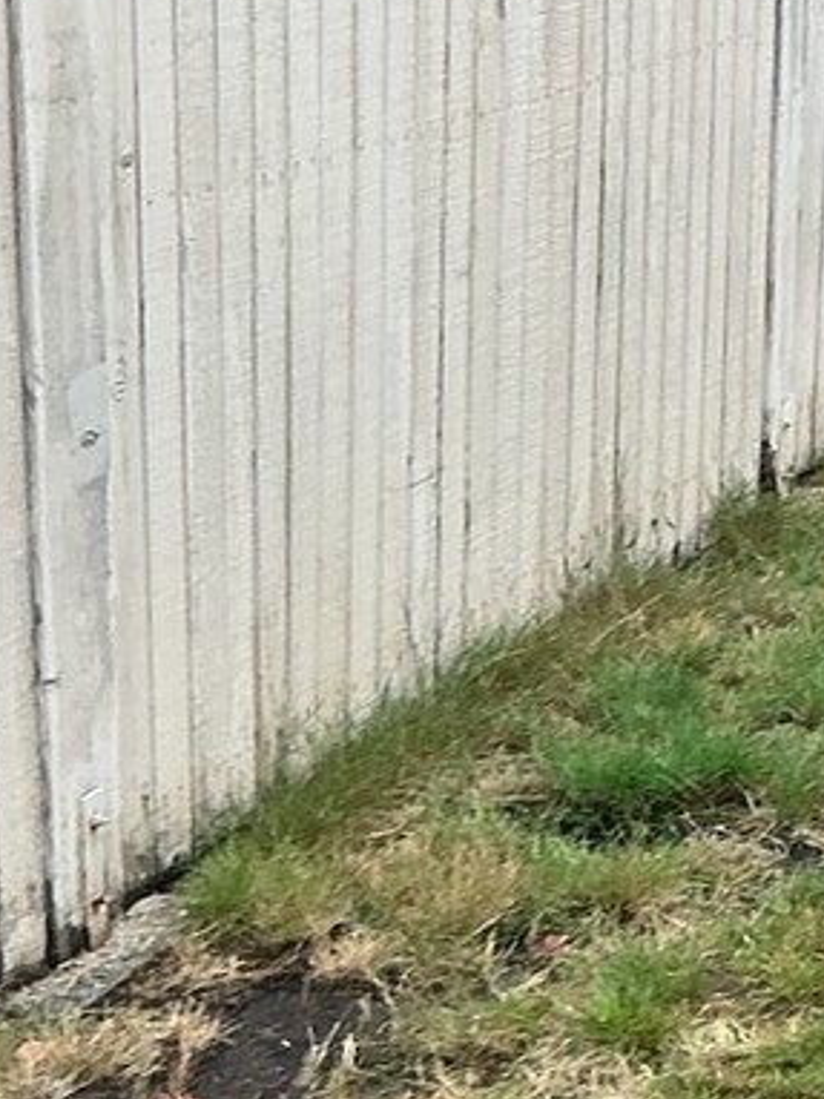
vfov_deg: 18.0
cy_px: 370
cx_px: 1464
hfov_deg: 12.4
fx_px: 3461
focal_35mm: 109
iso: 25
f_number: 1.8
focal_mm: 3
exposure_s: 1/120
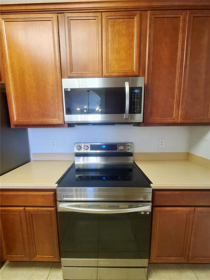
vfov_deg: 106.2
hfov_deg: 89.9
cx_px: 105
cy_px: 140
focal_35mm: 13
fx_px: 105
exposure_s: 1/60
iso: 500
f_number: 2.2
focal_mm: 1.8
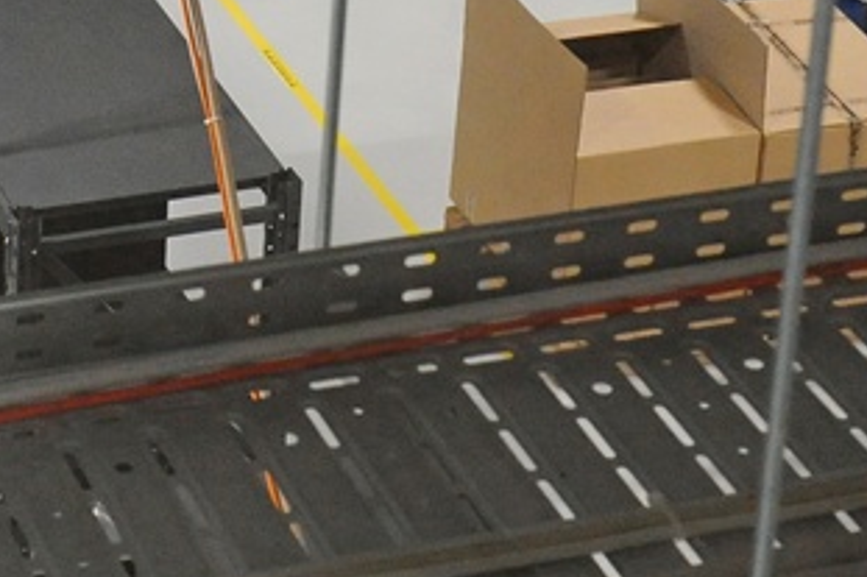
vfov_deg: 9.9
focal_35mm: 131
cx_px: -45
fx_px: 3153
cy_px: -470
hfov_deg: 15.3
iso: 4000
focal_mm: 34
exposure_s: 1/100
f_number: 7.1
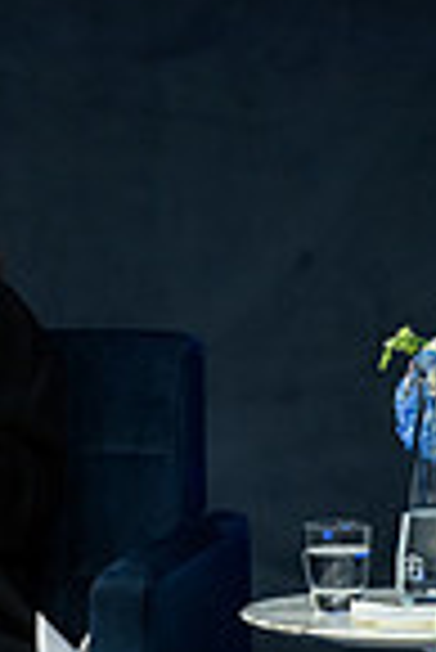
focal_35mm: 800
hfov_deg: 1.7
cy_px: 259
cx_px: 256
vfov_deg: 2.6
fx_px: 14498
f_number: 3.2
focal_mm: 200
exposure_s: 1/200
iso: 1000
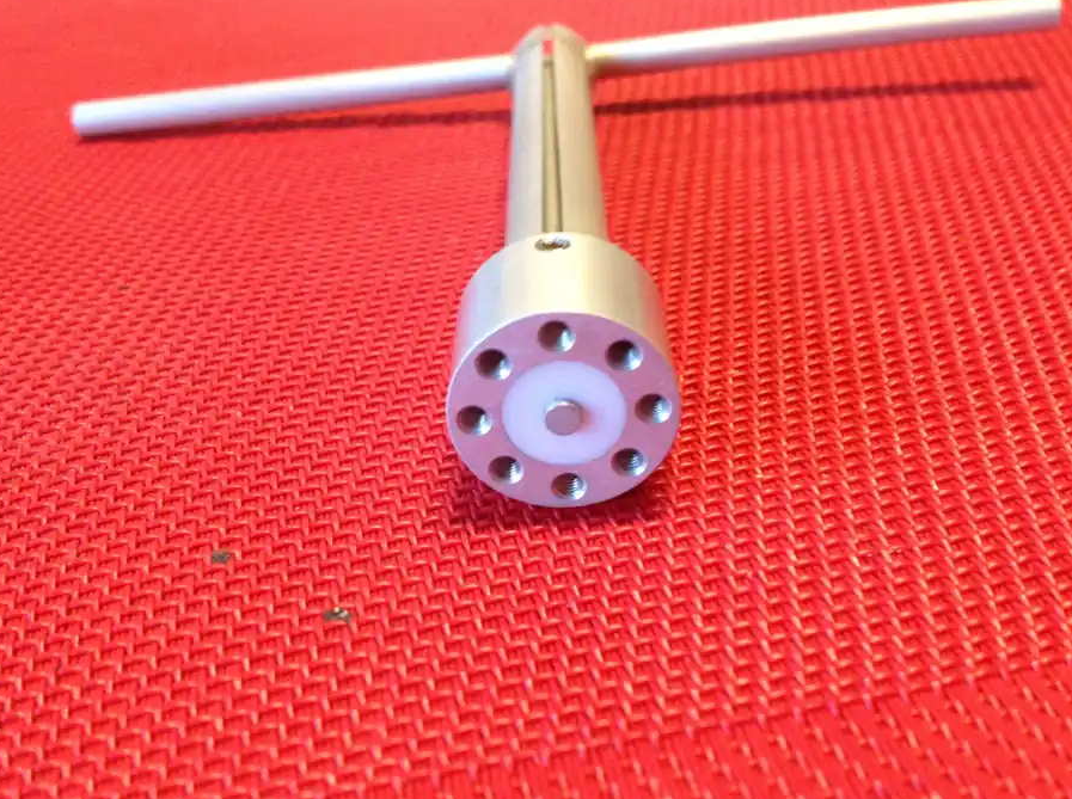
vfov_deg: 36.7
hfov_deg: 47.9
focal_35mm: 39
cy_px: 419
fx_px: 1205
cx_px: 504
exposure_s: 1/15
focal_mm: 4.28
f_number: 2.4
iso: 200
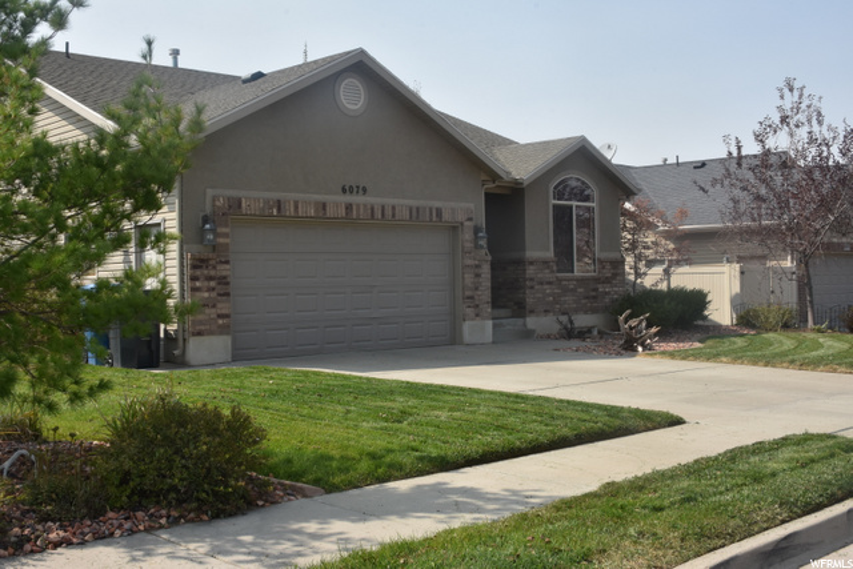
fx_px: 995
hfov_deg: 46.4
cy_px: 284
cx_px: 426
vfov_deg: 31.9
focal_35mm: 42
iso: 400
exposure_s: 1/250
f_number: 16
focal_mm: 28
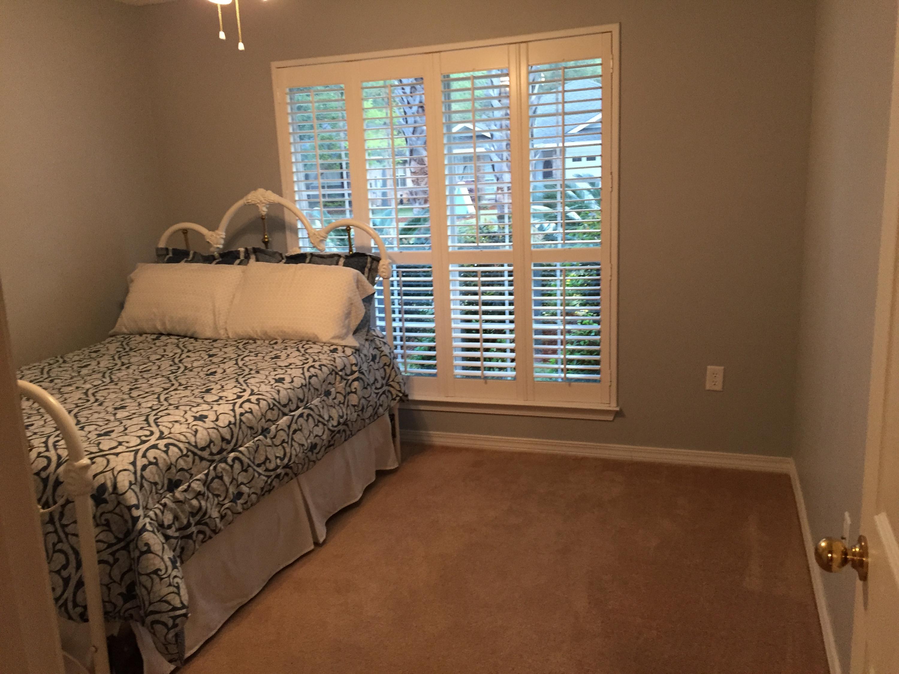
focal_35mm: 29
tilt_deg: -13.0
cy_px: 337
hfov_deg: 61.7
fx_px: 753
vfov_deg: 48.2
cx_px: 450
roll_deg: +2.5
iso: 160
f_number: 2.2
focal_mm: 4.15
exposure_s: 1/30
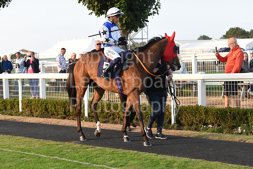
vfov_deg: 16.7
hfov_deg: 24.8
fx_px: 576
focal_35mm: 82
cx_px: 126
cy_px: 84
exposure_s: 1/1000
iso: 1250
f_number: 5
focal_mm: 82
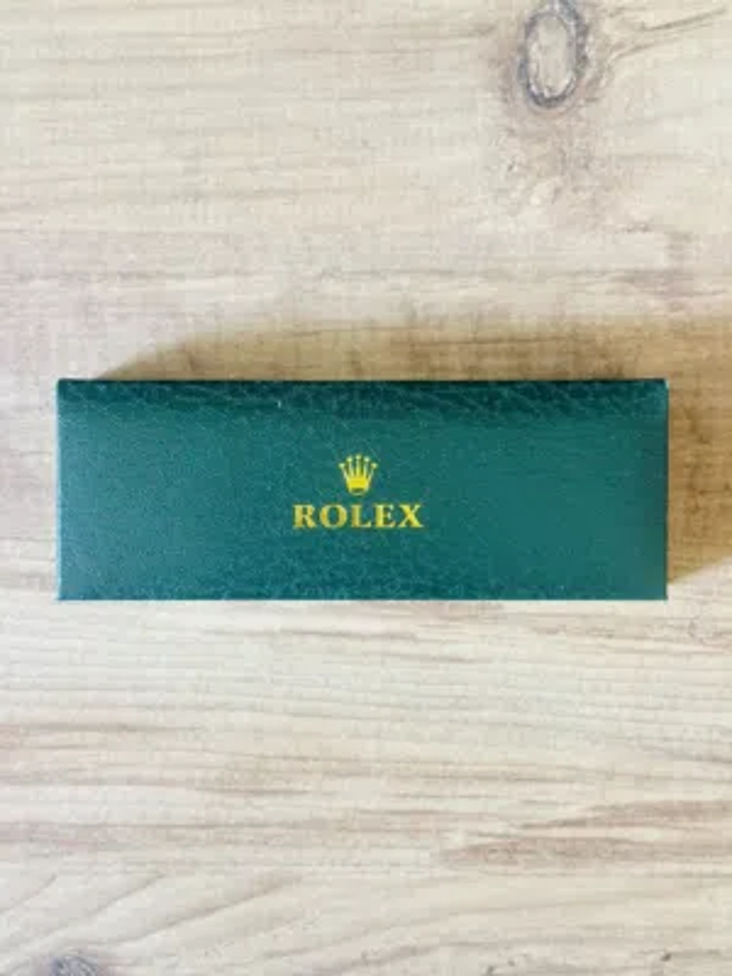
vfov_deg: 39.7
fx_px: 1353
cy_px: 488
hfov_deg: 30.3
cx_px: 366
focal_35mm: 48
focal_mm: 6.86
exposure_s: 1/40
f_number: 1.78
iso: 640
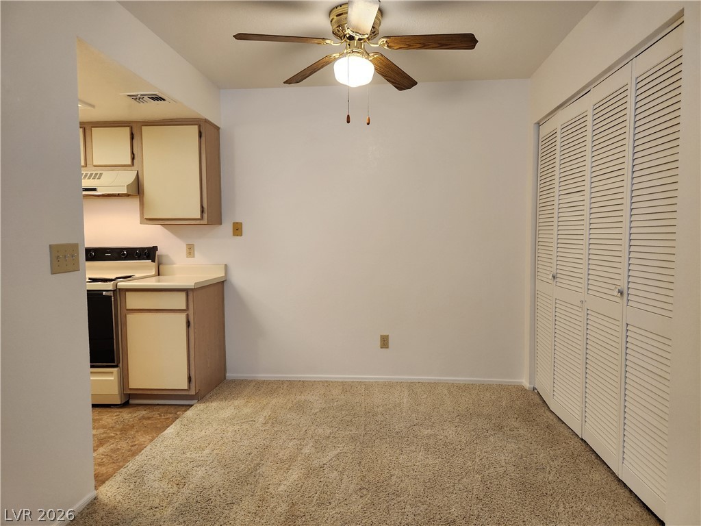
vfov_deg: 58.9
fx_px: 466
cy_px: 263
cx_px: 350
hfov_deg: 73.9
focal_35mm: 23
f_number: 1.8
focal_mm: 5.4
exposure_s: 1/120
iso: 160
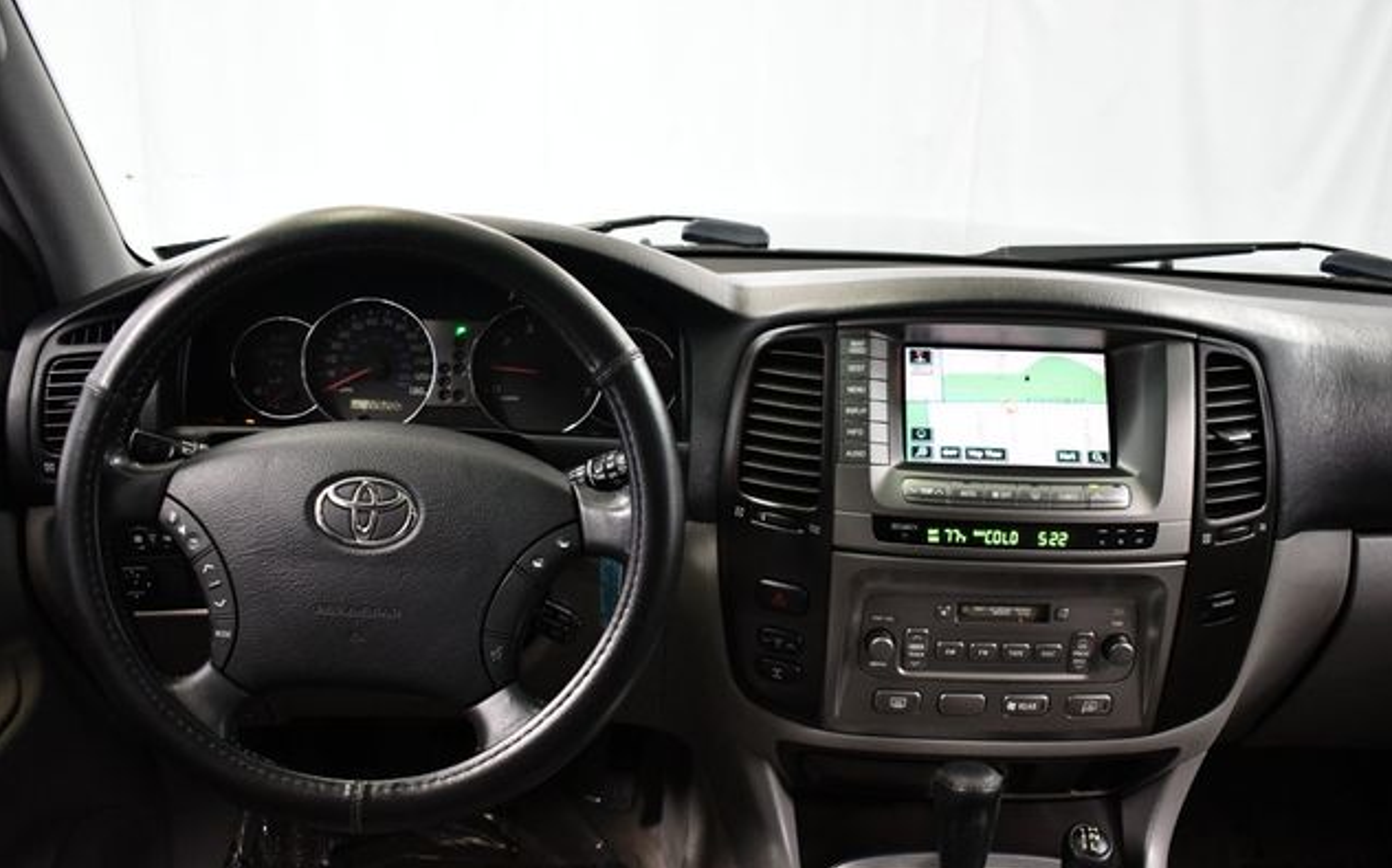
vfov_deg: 37.2
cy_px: 461
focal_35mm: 34
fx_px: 1289
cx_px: 701
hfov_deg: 56.7
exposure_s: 1/80
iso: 3200
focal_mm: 22
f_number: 3.8
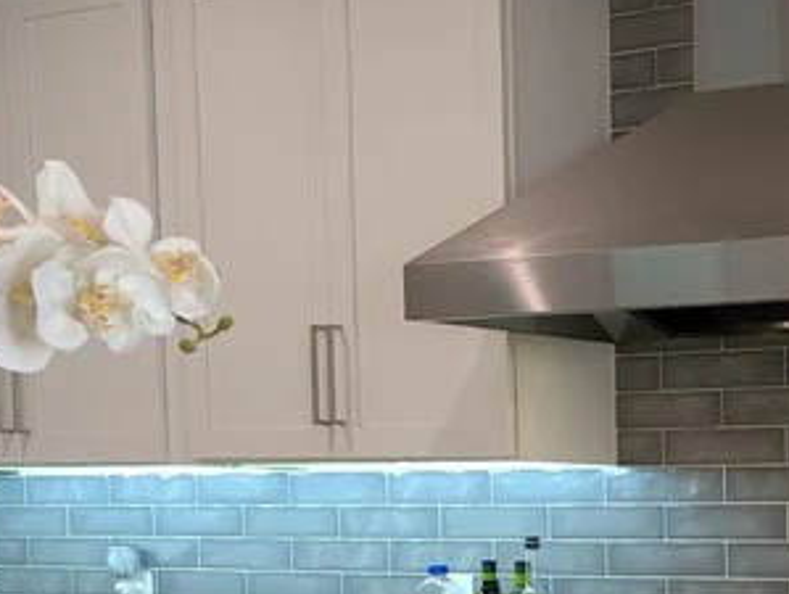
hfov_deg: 21.5
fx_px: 1871
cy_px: 705
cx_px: 1033
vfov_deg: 17.2
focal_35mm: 82
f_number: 1.68
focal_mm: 6.9
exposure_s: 1/60
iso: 89
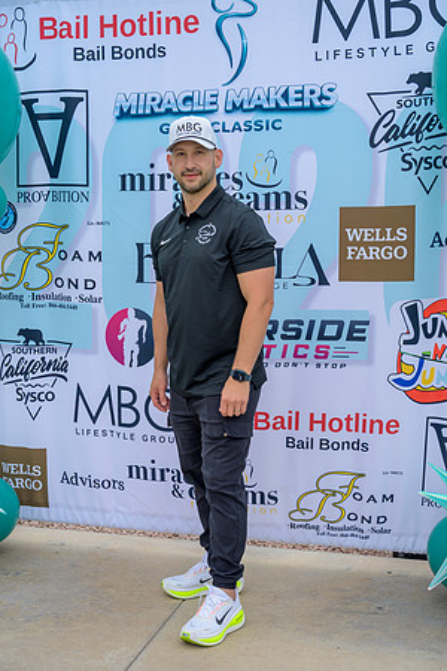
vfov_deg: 40.3
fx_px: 913
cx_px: 224
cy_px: 336
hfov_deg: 27.5
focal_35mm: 49
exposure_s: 1/200
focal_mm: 49
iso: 125
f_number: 4
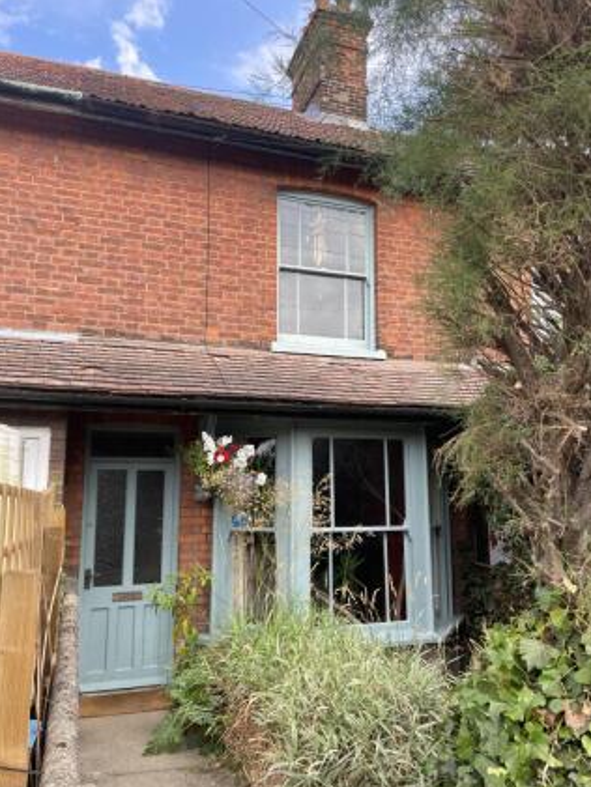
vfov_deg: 65.3
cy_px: 405
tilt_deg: +6.9
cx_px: 299
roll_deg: +1.0
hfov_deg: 51.4
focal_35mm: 27
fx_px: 614
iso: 32
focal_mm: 4.2
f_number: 1.6
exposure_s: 1/407
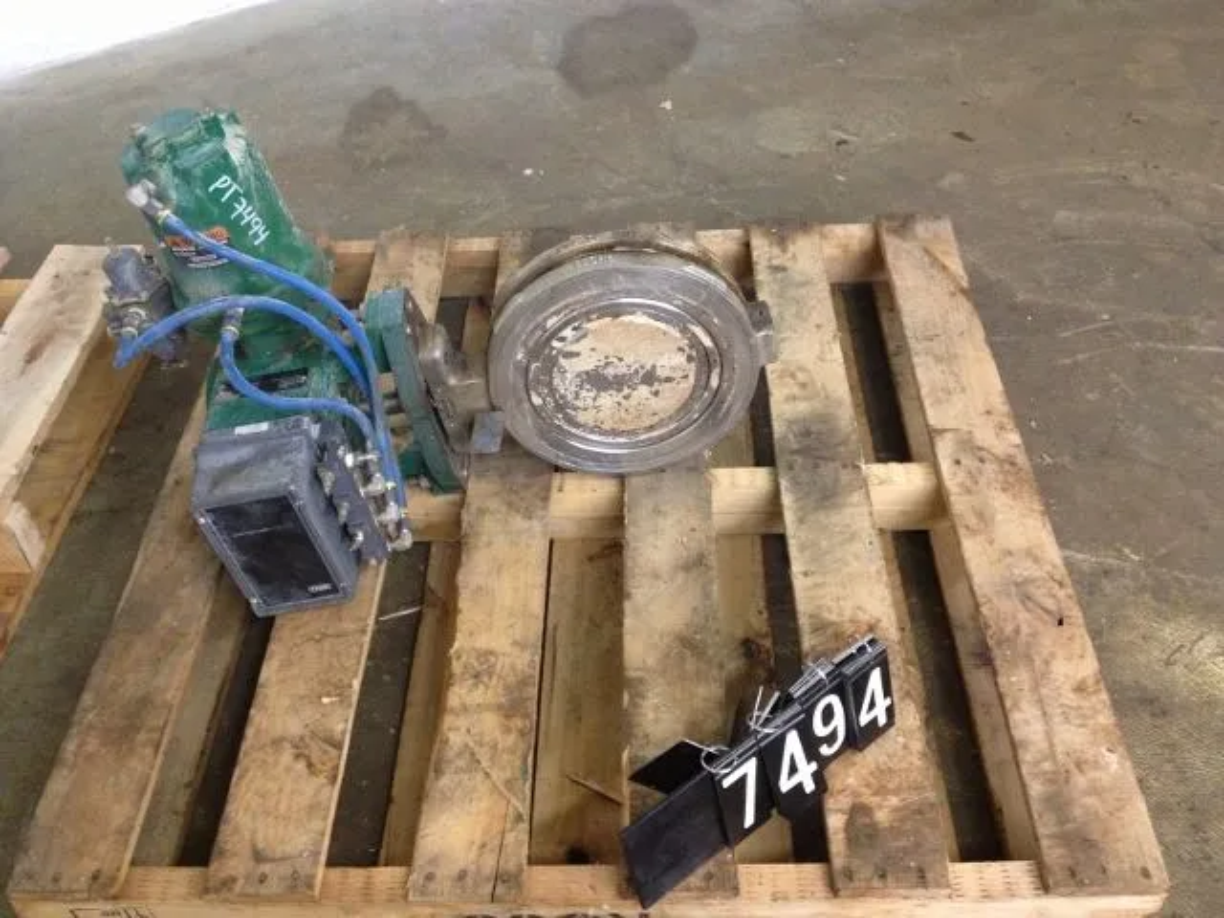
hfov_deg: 52.6
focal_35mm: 35
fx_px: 1238
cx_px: 612
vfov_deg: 40.7
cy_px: 459
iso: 320
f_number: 2.4
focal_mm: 4.28
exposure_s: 1/20
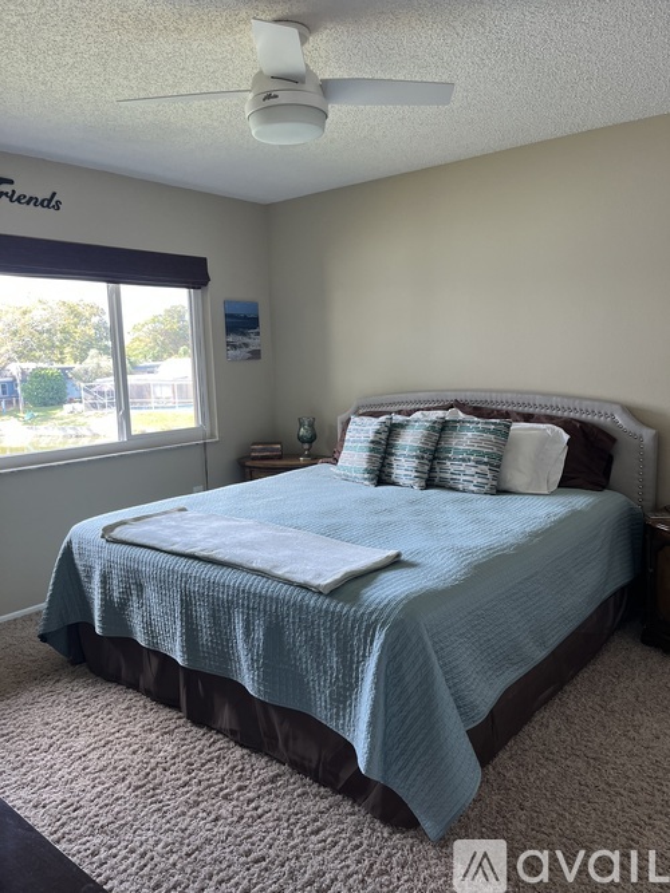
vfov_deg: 67.3
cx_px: 335
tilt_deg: -9.0
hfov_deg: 53.0
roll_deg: +2.3
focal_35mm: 26
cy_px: 446
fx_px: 671
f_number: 1.6
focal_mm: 5.1
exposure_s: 1/121
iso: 125
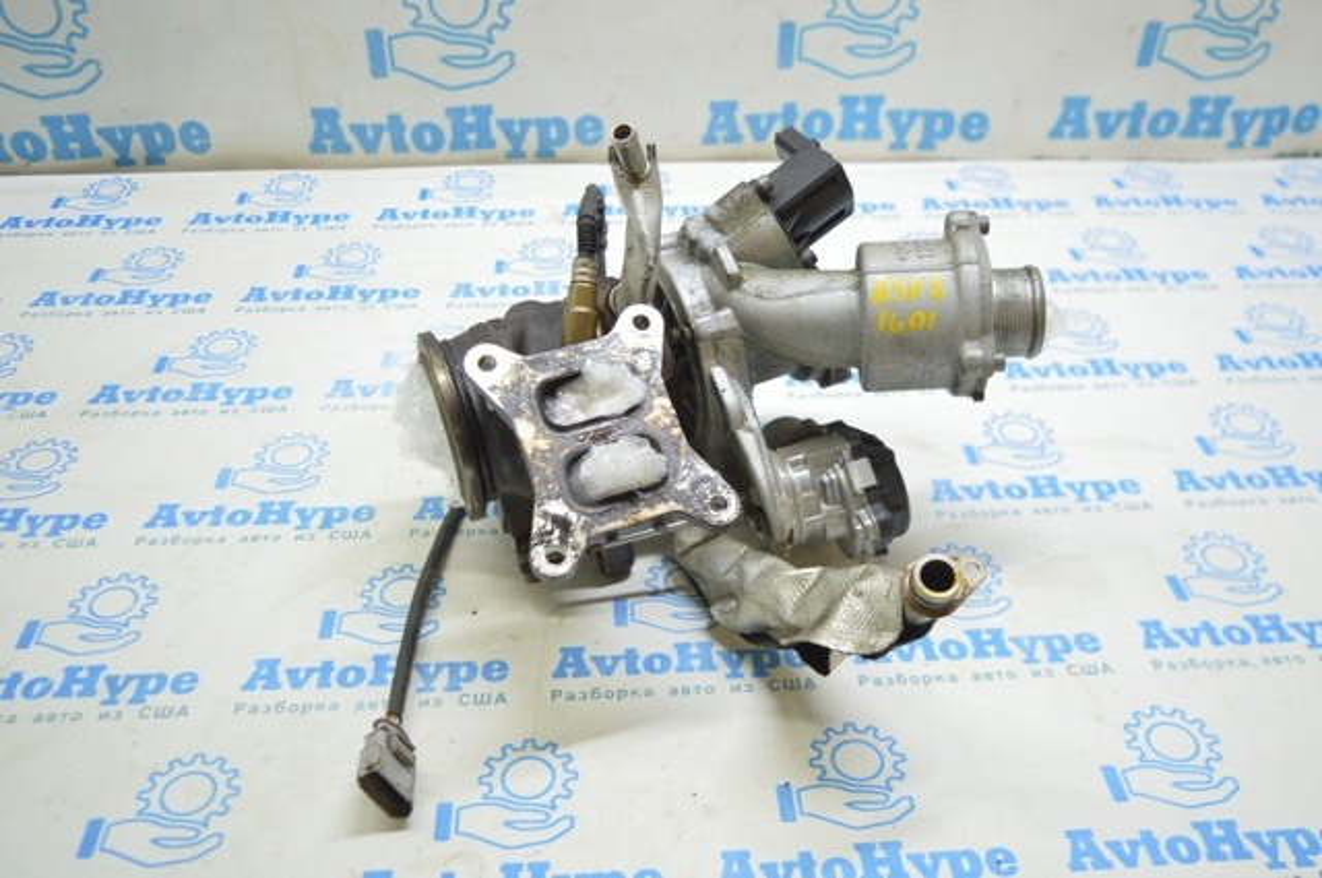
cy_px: 439
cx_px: 661
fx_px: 1210
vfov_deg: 39.9
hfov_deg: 57.3
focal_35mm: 33
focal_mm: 22
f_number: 3.8
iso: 400
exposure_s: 1/40
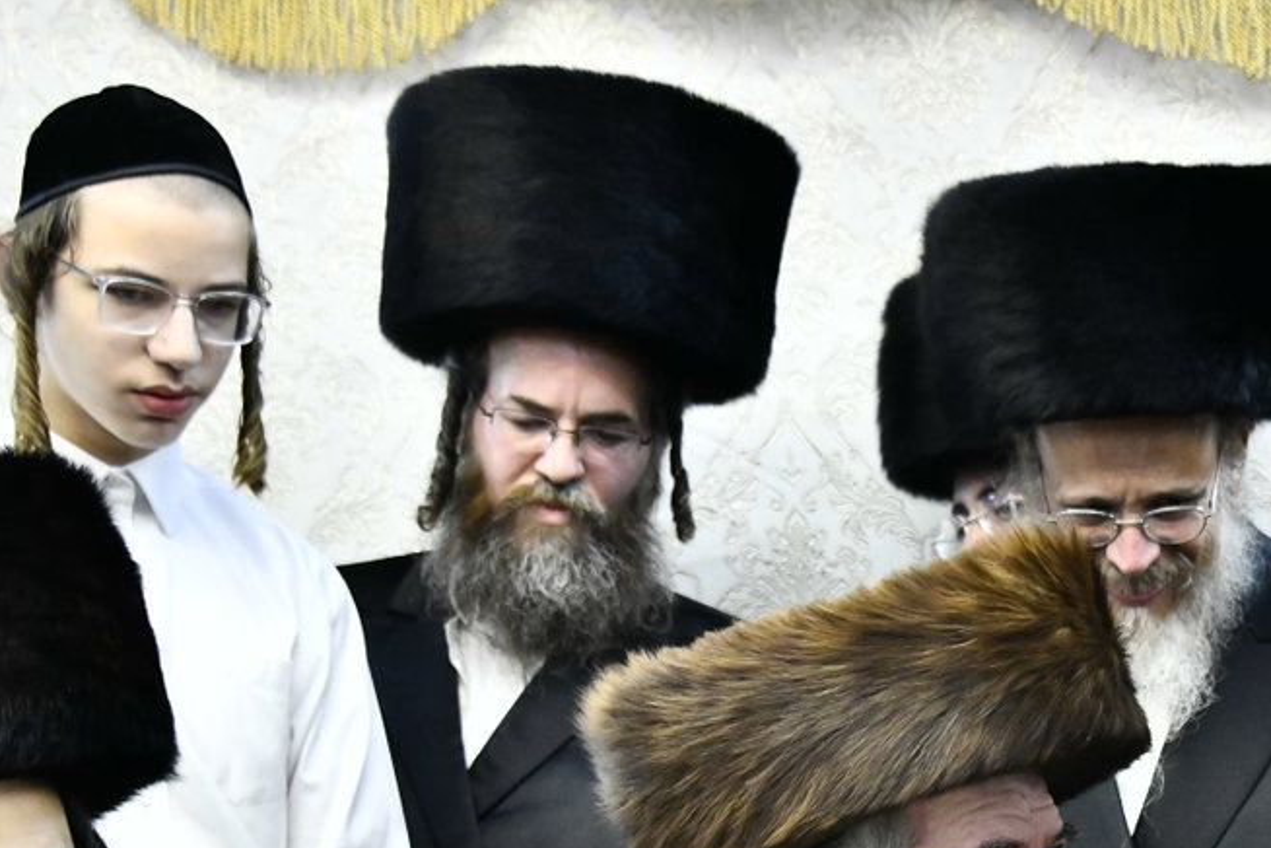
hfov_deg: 18.9
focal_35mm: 107
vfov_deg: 12.6
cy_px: 874
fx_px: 3777
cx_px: 1016
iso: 3200
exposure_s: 1/200
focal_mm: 50
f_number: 5.6
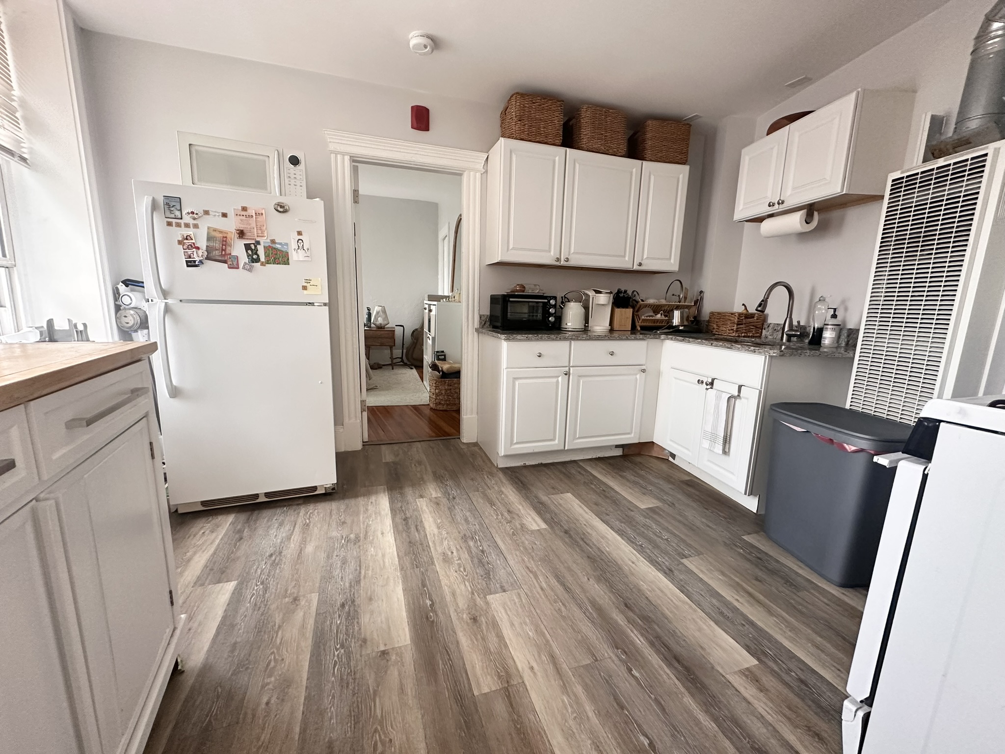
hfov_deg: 102.1
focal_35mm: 14
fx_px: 406
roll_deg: -2.0
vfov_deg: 85.7
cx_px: 502
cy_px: 377
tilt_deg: -10.7
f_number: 2.2
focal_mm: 2.22
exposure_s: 1/120
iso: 320
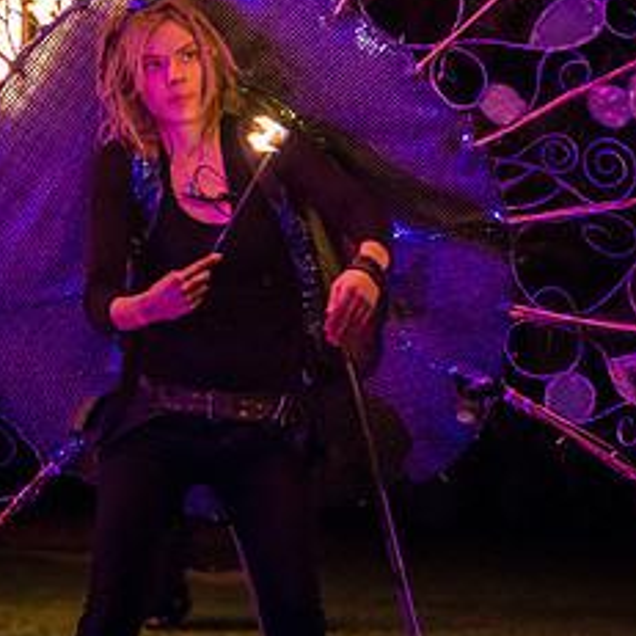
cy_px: 136
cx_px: 154
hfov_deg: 7.8
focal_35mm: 224
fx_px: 4656
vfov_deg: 7.8
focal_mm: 105
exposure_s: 1/125
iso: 5000
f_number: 4.8
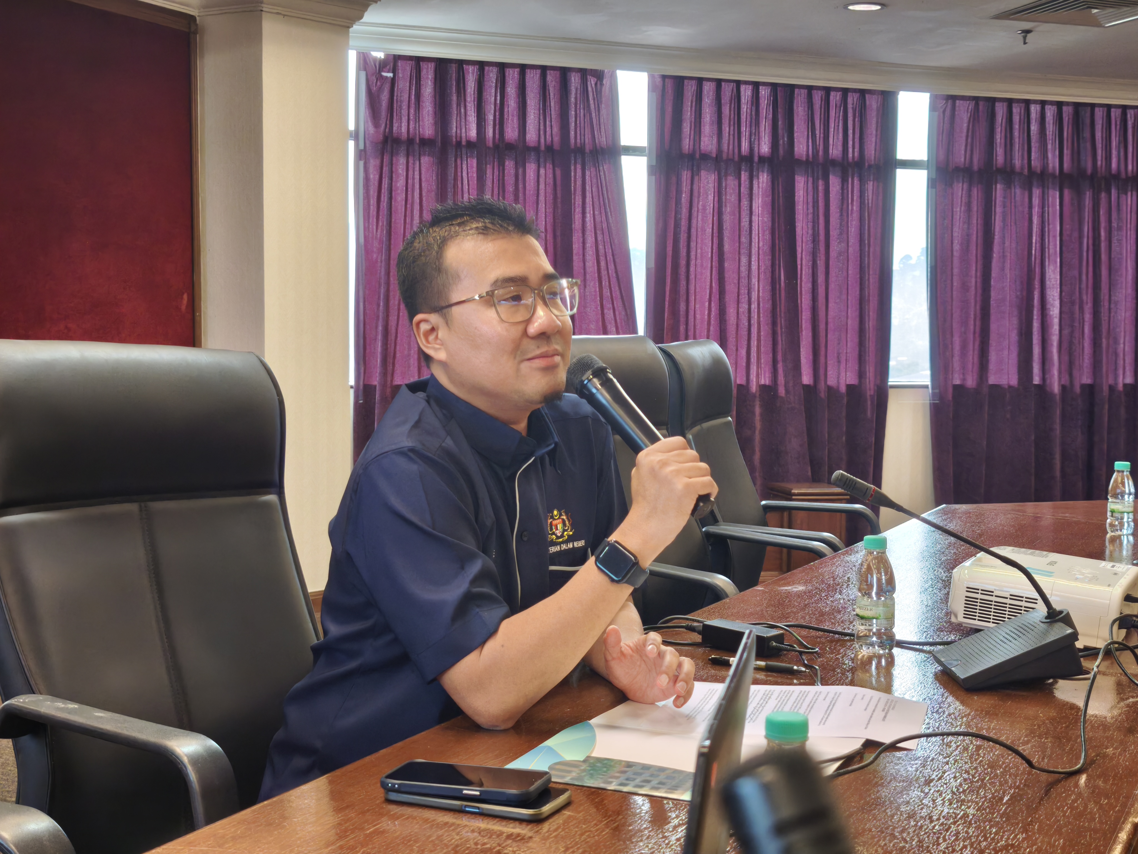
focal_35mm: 46
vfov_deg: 31.5
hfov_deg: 41.2
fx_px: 1512
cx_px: 569
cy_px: 427
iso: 200
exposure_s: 1/100
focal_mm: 6.57
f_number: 1.6
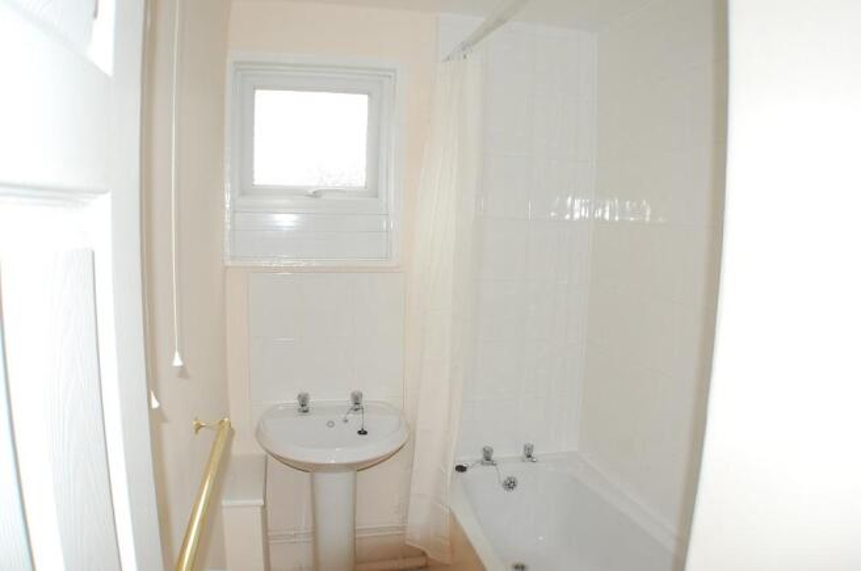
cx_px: 430
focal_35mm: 33
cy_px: 286
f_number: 3.8
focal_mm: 22
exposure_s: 1/60
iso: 400
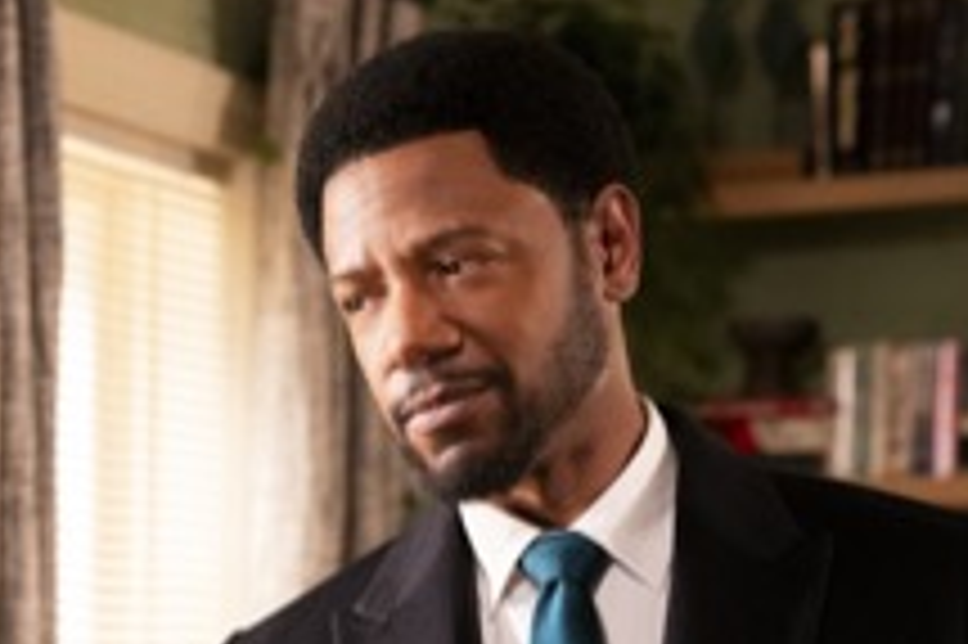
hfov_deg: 14.9
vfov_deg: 10.0
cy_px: 700
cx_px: -23
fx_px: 3627
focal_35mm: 135
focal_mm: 58
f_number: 3.2
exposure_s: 1/200
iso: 5000
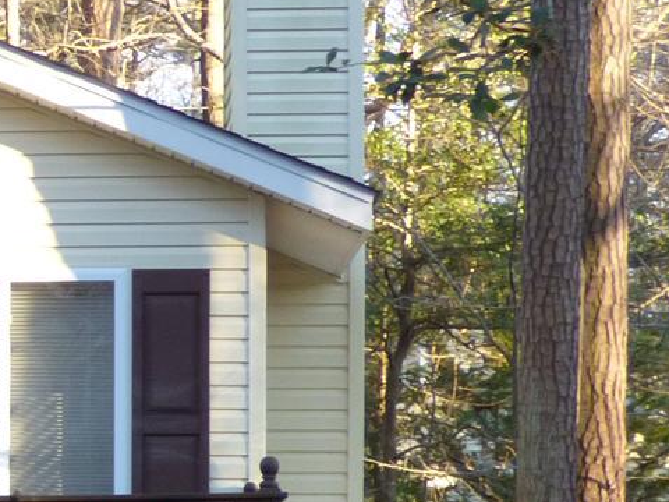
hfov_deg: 9.3
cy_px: 654
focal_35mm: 205
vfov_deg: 7.2
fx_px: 3962
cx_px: -478
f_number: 3.8
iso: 160
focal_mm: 8.24
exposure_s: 1/60
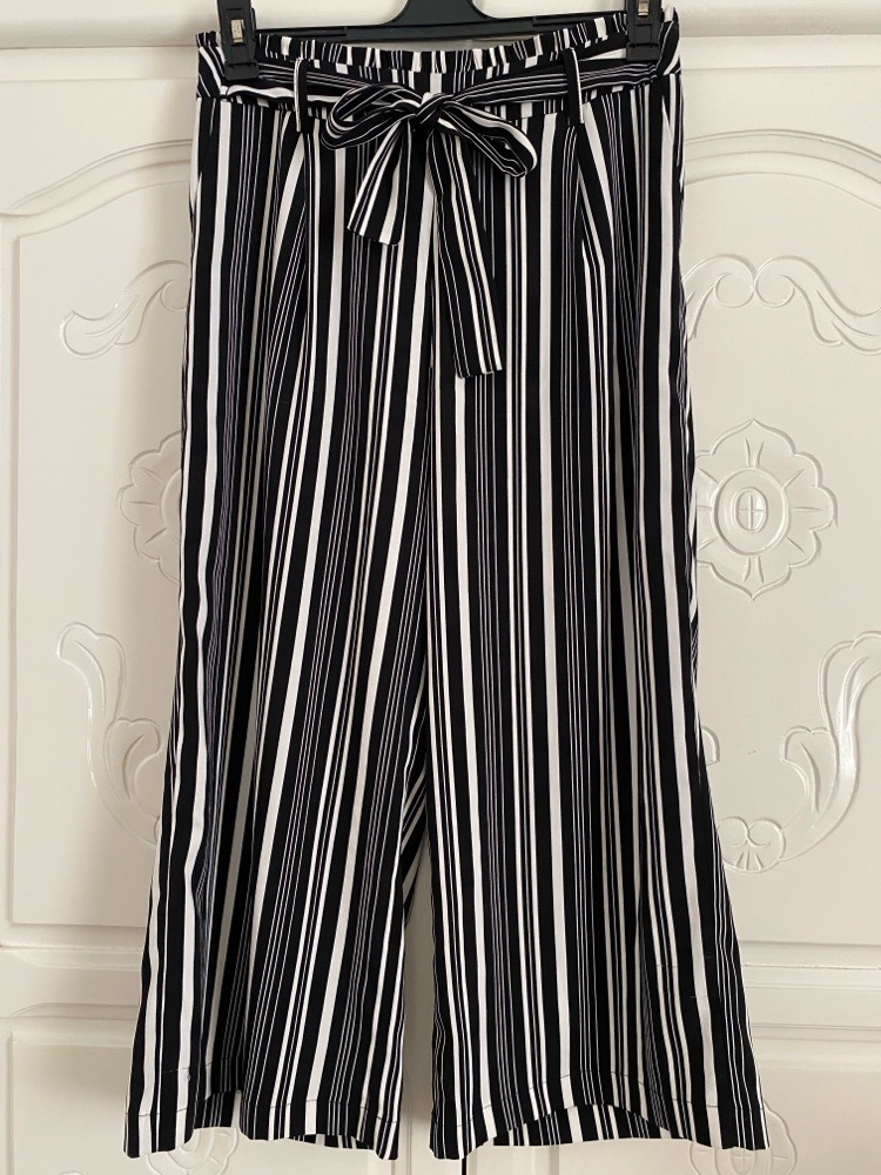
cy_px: 588
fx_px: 882
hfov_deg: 53.1
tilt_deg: -0.2
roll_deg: -0.7
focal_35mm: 26
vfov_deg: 67.3
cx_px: 440
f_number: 1.8
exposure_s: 1/60
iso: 250
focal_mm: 4.25
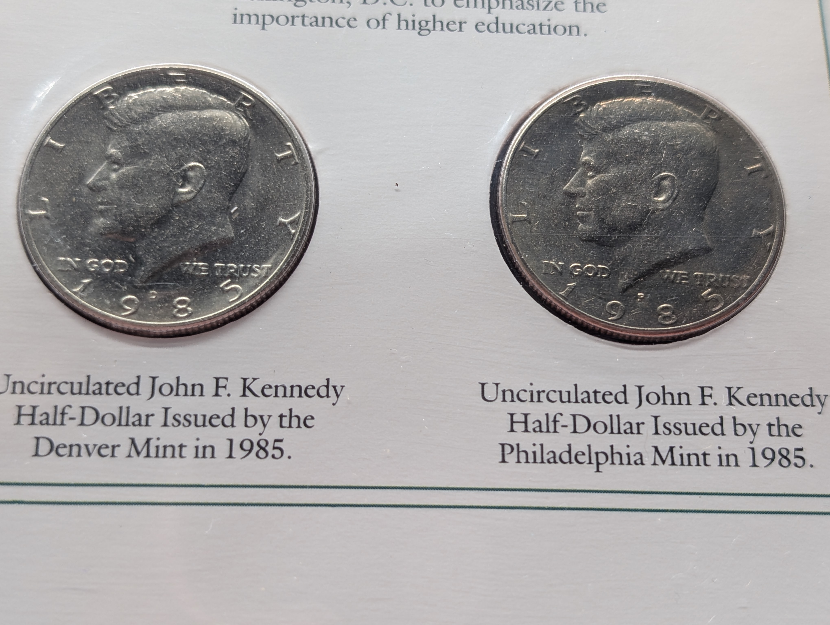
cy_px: 312
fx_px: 1177
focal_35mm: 49
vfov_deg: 29.7
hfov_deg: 38.9
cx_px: 415
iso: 27
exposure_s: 1/28.2
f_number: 1.68
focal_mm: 6.9
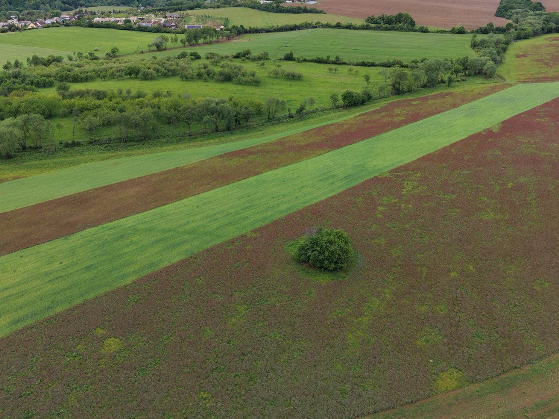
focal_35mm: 31
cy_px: 177
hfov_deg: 58.3
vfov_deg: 45.3
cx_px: 270
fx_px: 501
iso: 340
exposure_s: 1/3200
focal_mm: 8.67
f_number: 1.8
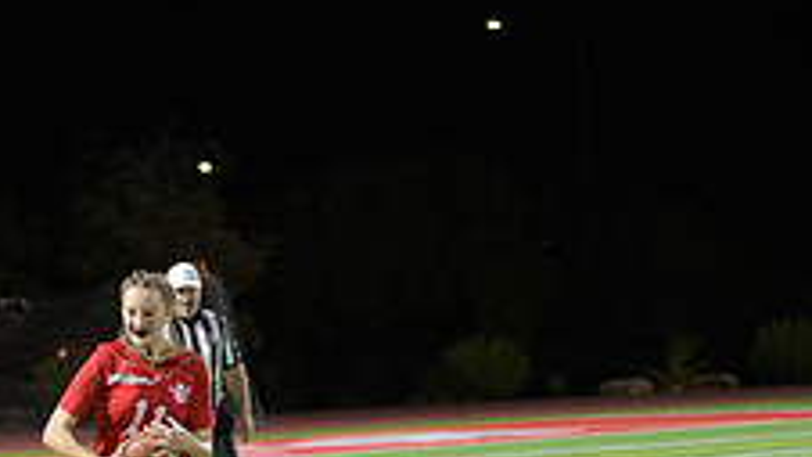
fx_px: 5317
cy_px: 419
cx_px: 147
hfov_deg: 8.7
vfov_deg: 4.9
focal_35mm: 247
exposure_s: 1/640
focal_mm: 92
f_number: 2.8
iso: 4500
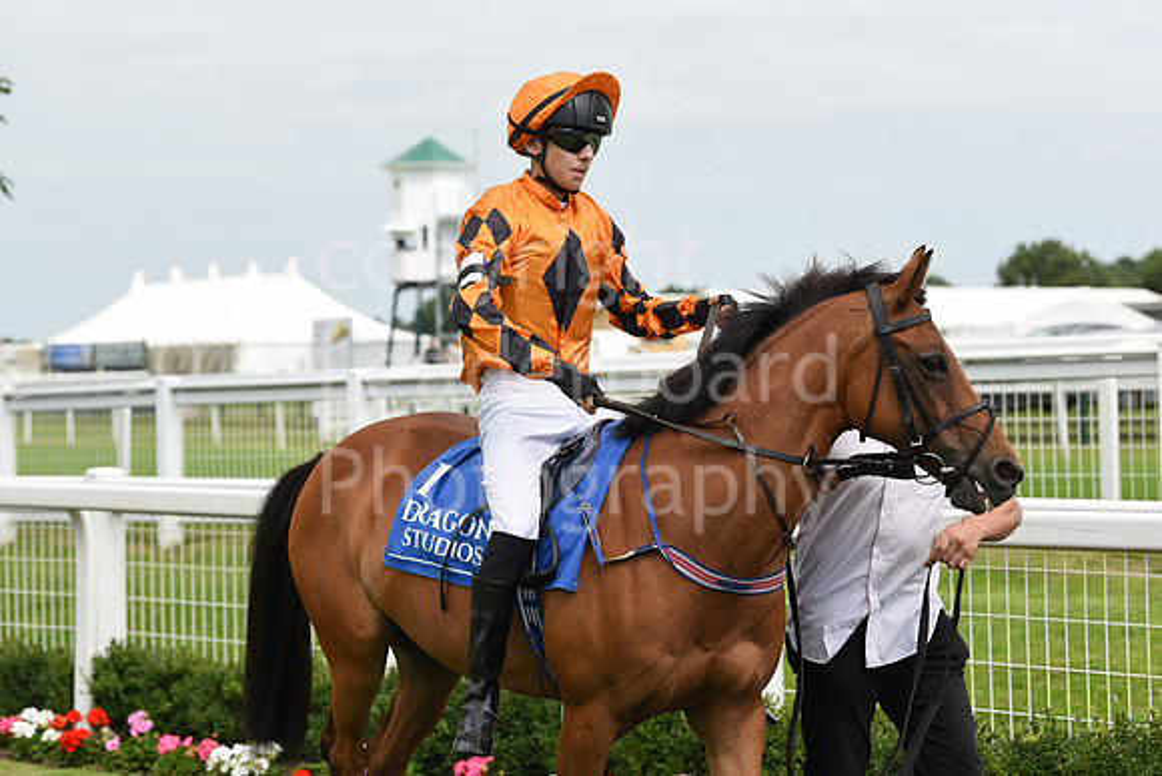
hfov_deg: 22.6
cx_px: 581
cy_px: 388
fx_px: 2906
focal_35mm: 90
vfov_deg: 15.2
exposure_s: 1/2500
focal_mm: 90
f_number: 5
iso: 400
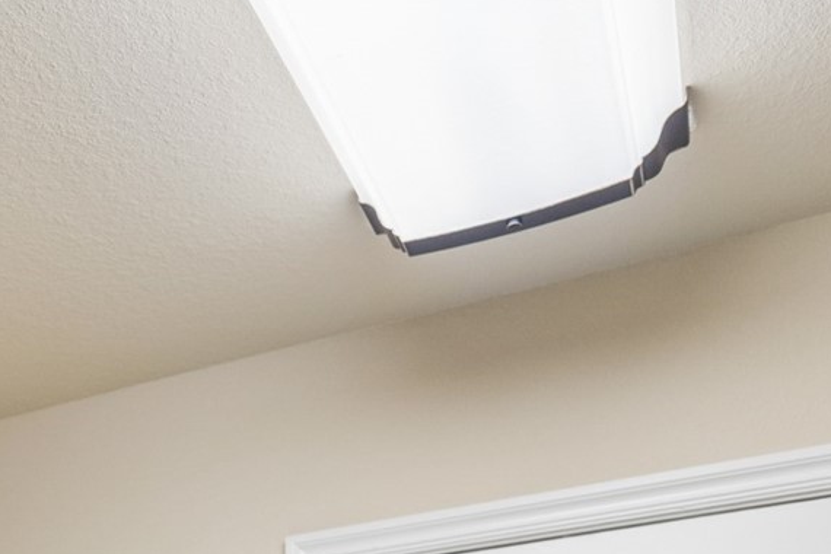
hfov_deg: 35.5
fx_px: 1204
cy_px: 956
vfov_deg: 20.0
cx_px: 60
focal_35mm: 52
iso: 400
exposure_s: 1/320
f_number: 2.8
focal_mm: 14.6
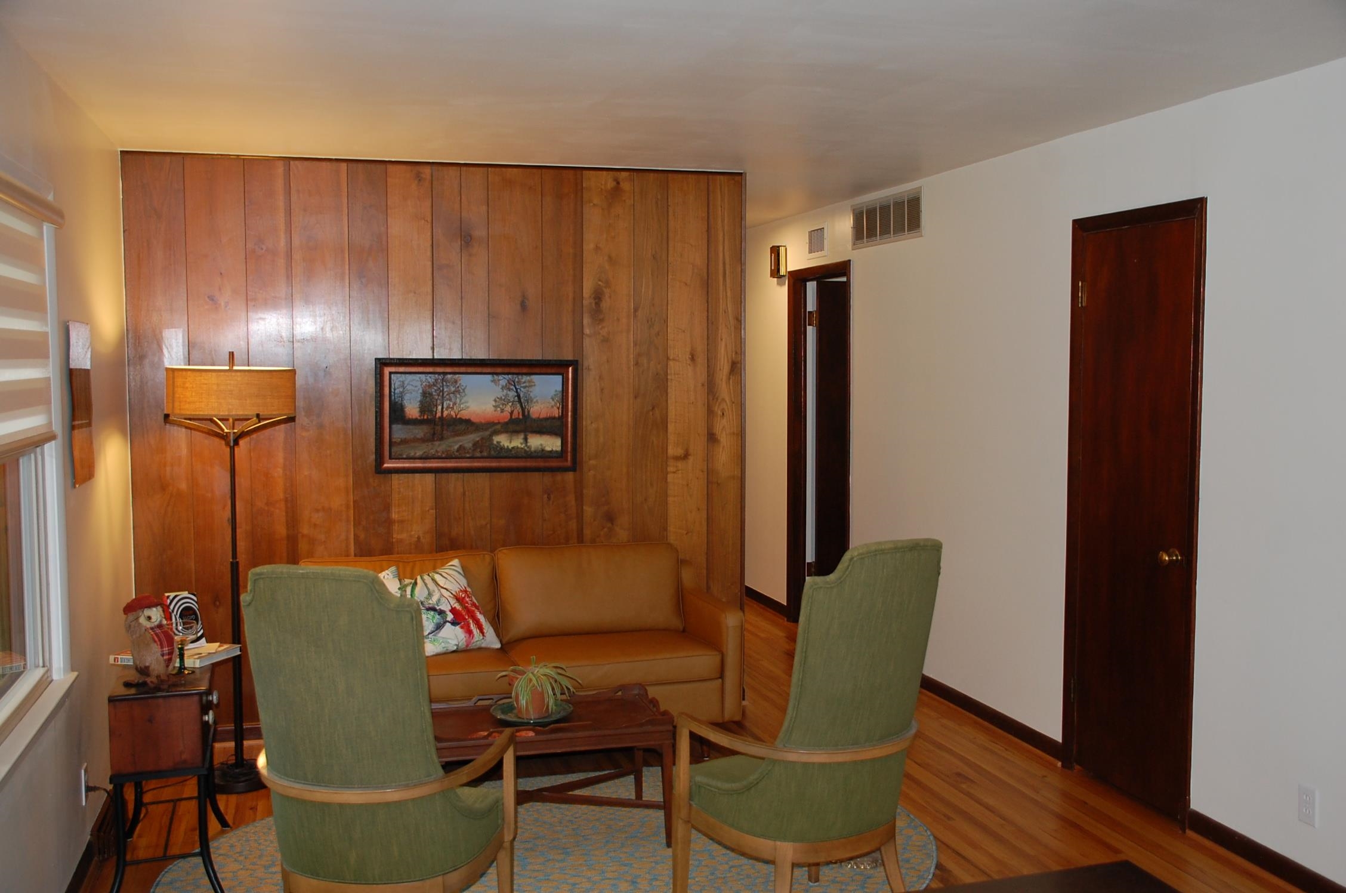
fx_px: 1232
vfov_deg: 39.8
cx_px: 673
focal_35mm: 33
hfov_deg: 57.3
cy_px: 446
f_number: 3.8
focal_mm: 22
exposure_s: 1/60
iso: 400
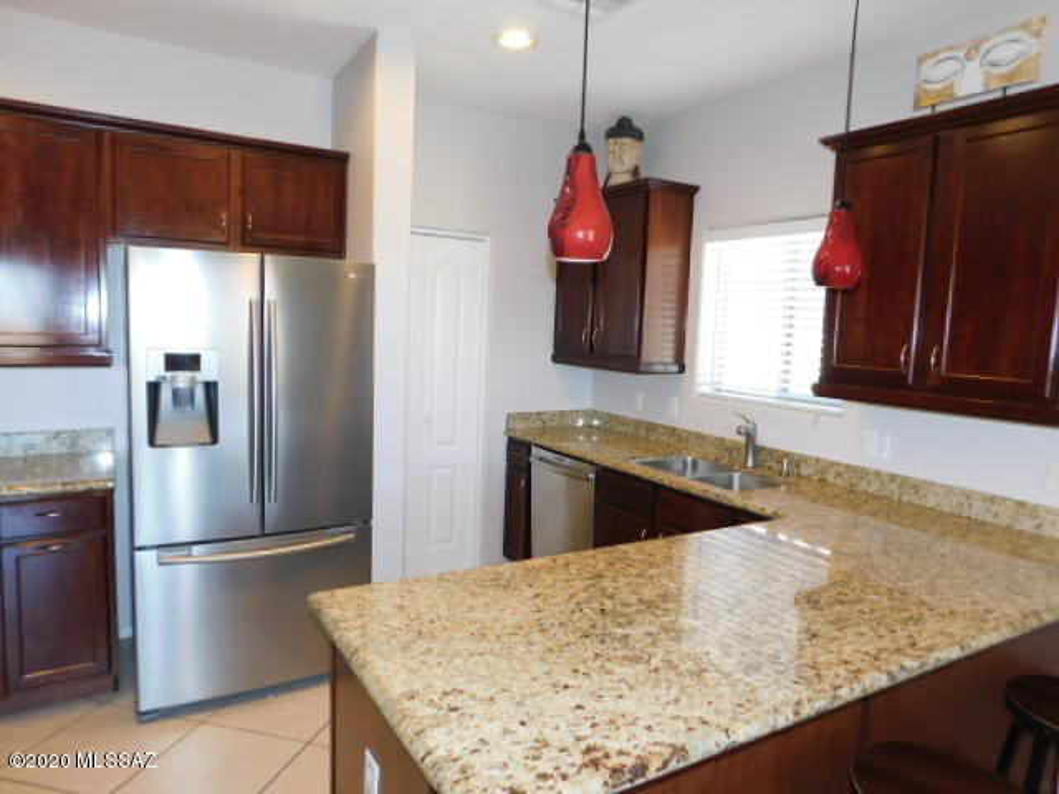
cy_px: 397
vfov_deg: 58.9
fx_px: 704
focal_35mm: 23
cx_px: 530
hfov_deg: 73.9
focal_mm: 4
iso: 200
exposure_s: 1/30
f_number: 3
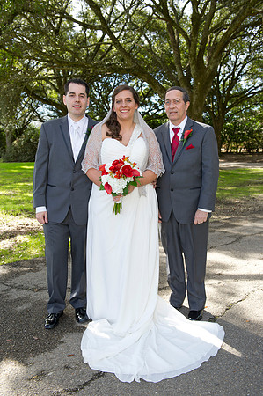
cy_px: 198
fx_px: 384
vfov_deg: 54.5
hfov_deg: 37.8
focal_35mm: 35
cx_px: 132
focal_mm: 35
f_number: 5.6
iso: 320
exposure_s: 1/200
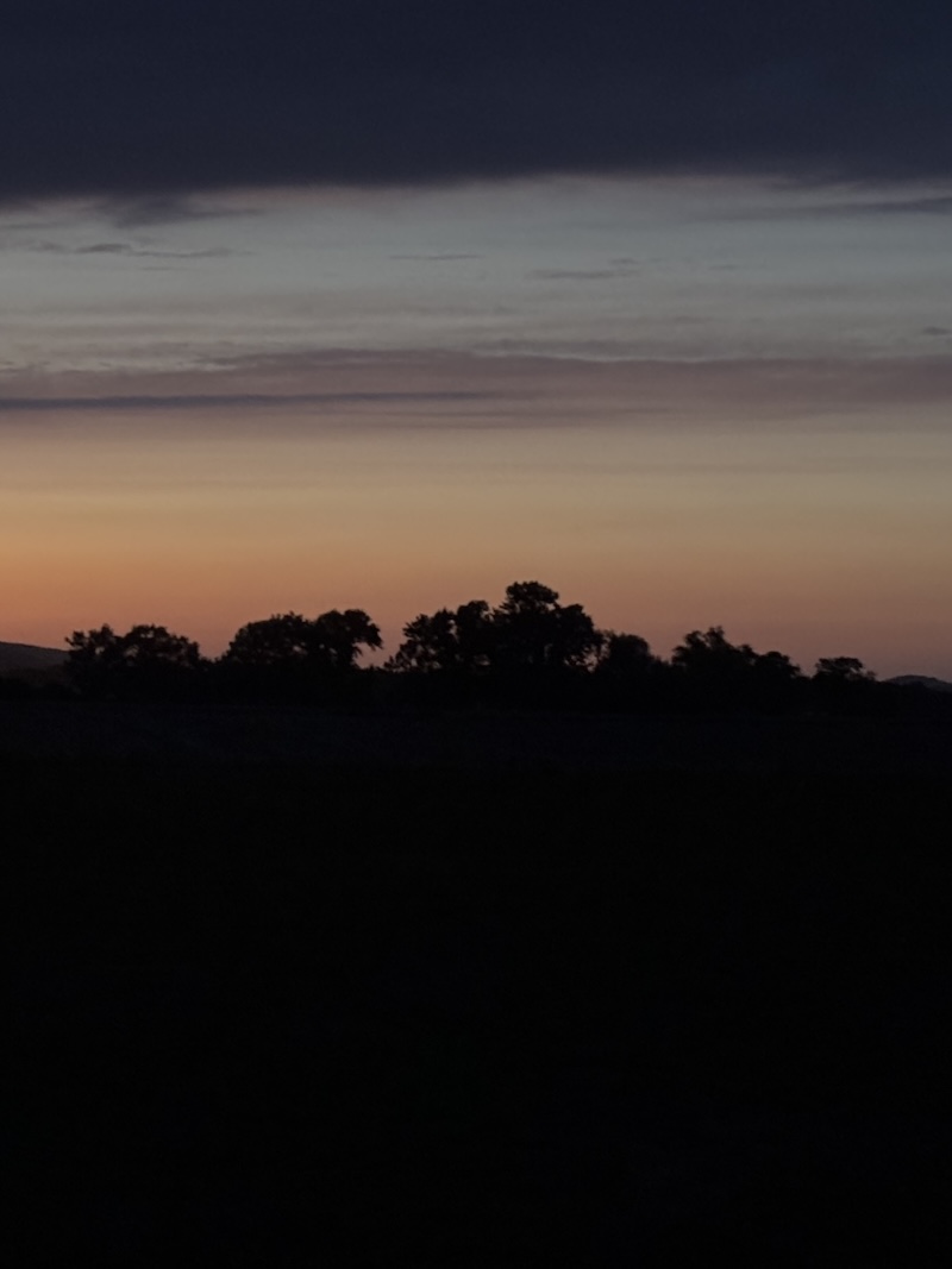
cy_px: 634
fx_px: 1760
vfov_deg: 39.7
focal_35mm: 48
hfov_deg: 30.3
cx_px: 476
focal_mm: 6.76
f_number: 1.78
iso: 640
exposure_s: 1/25
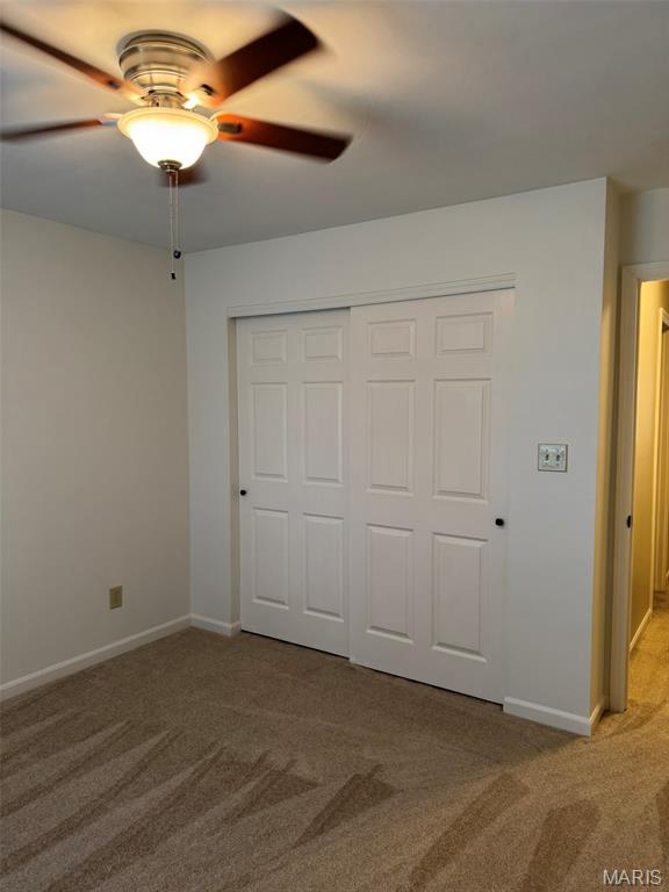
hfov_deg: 56.8
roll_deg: +1.1
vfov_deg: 71.6
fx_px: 618
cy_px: 446
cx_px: 334
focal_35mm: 24
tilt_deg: -3.3
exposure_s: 1/60
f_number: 1.78
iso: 160
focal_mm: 6.76
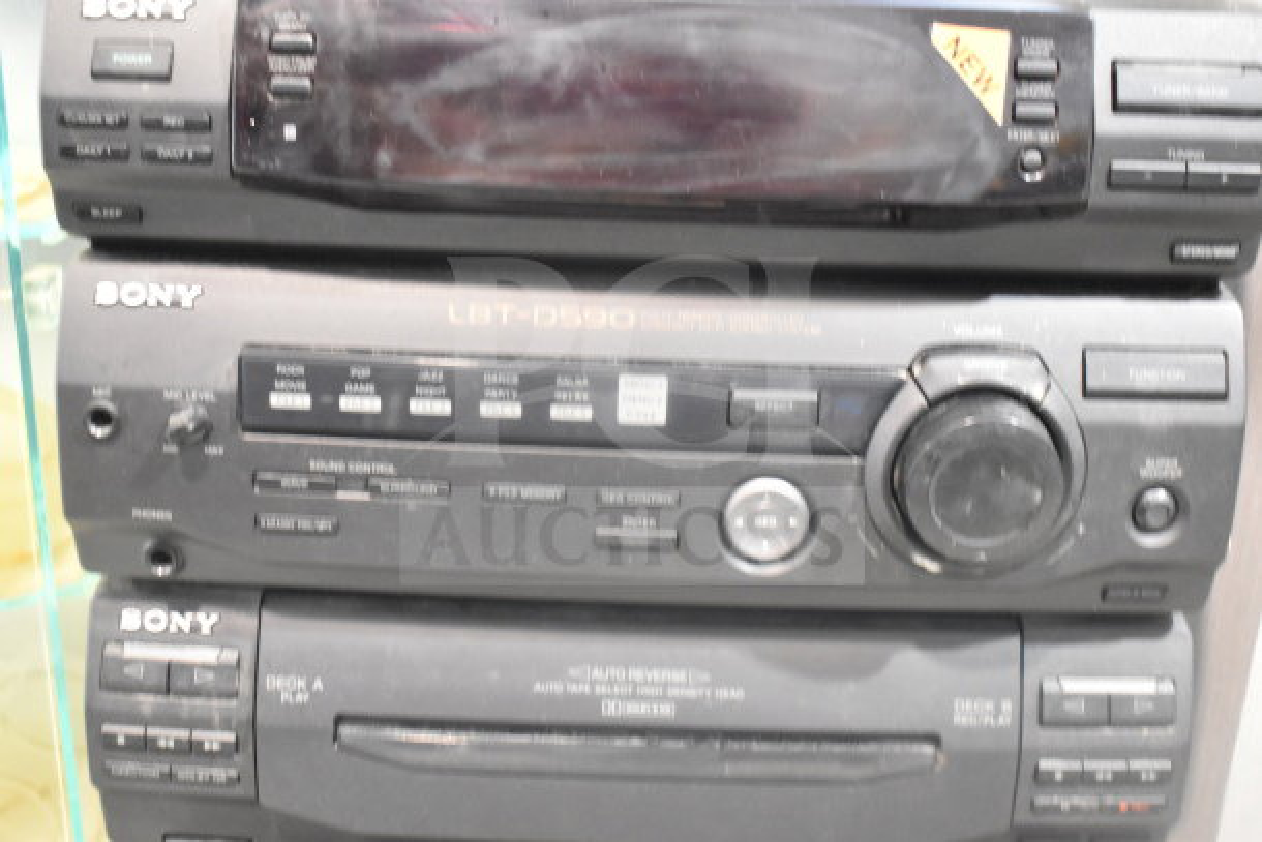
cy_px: 421
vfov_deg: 30.9
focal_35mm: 44
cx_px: 631
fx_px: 1525
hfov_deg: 45.0
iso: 6400
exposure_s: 1/50
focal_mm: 29
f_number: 4.2
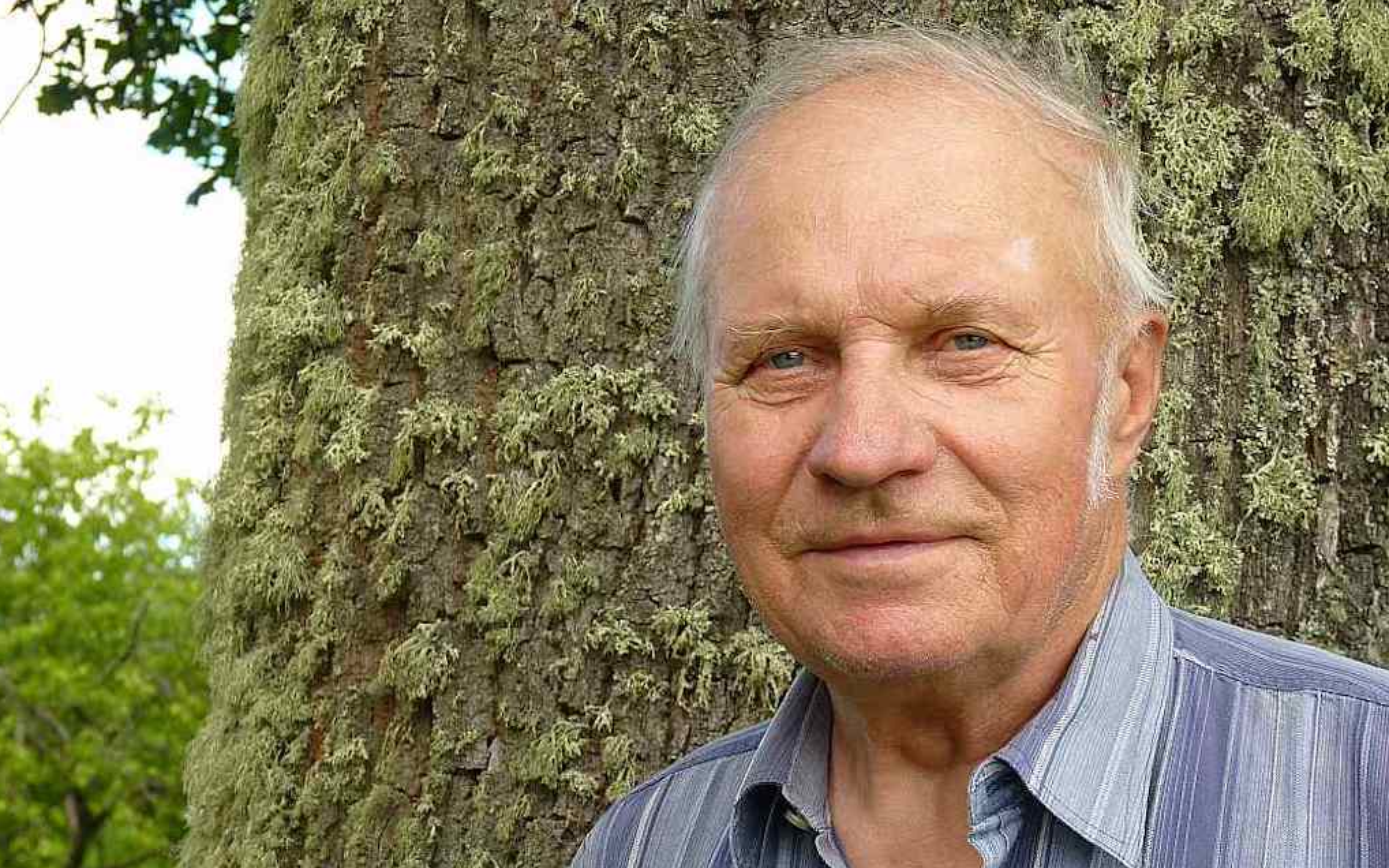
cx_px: 693
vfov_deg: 13.5
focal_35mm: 97
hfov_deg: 21.4
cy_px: 434
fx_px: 3672
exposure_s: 1/160
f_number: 4
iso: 100
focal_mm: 16.1
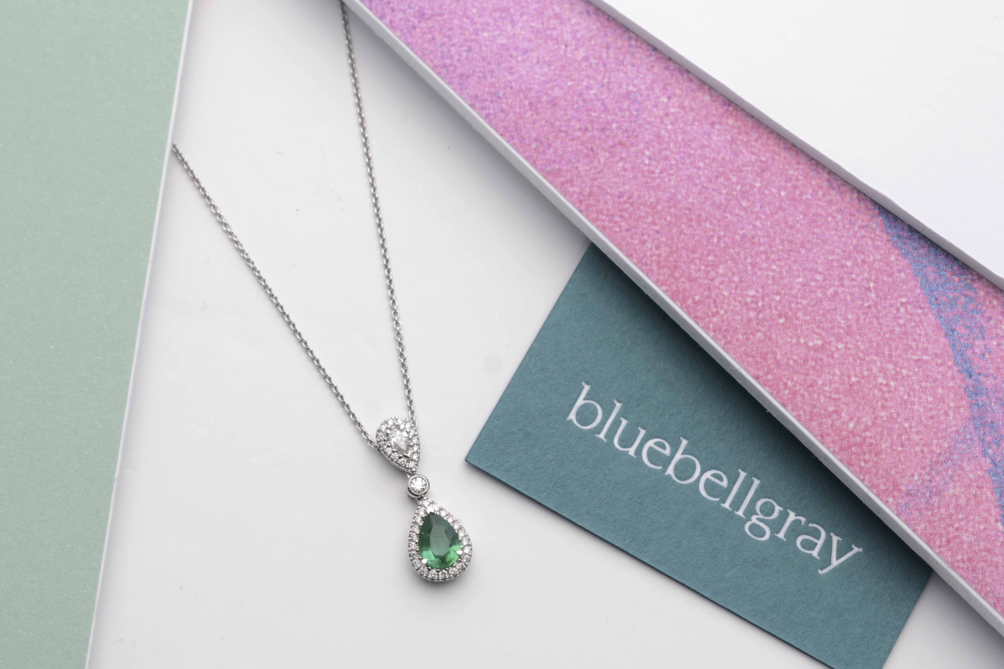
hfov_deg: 15.2
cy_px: 334
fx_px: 3765
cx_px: 502
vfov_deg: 10.2
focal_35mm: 135
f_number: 4
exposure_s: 1/500
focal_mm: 135
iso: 200
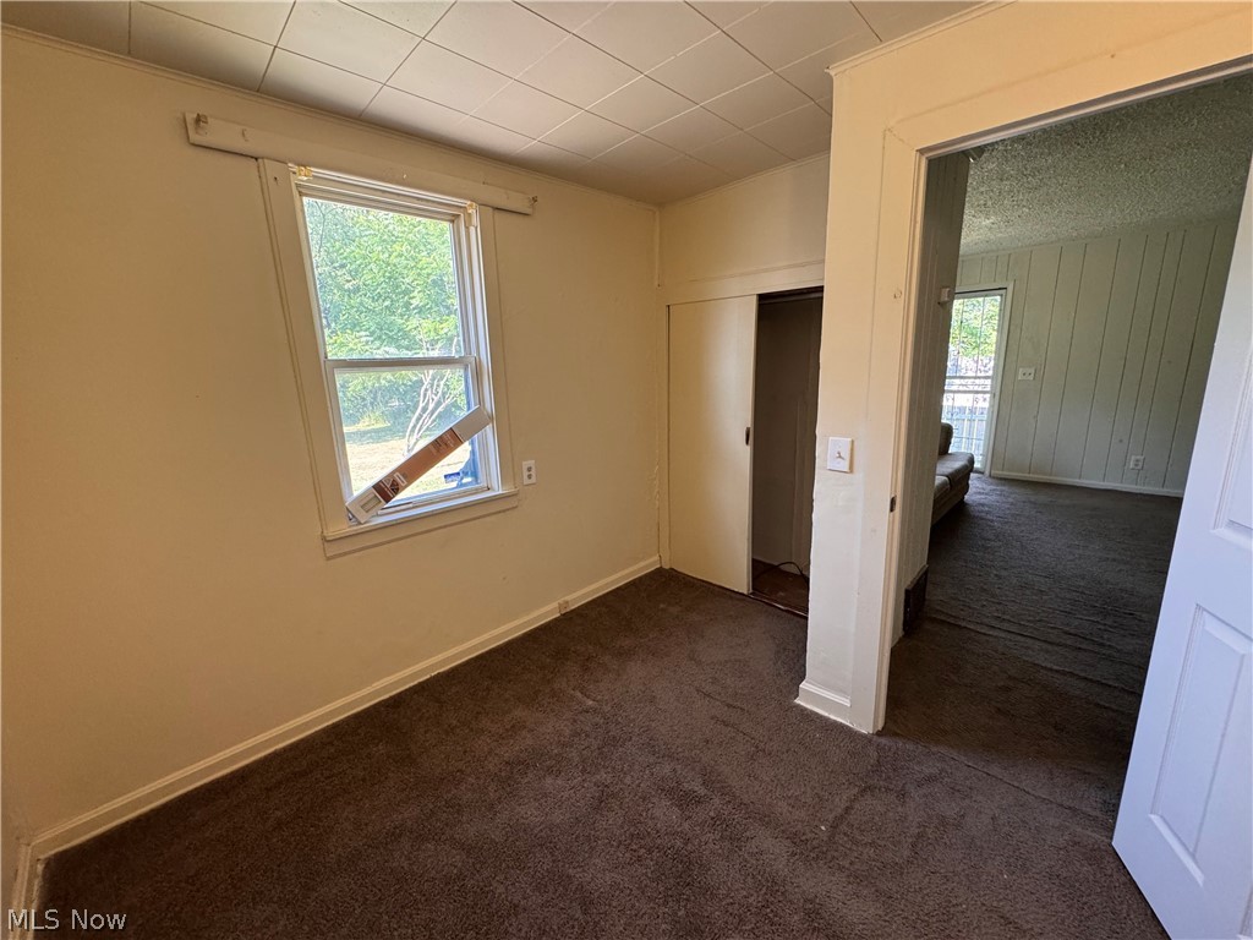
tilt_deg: -12.7
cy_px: 470
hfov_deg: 102.1
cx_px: 626
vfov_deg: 85.7
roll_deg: +2.2
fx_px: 507
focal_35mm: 14
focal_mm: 2.22
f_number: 2.2
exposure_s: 1/99
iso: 250
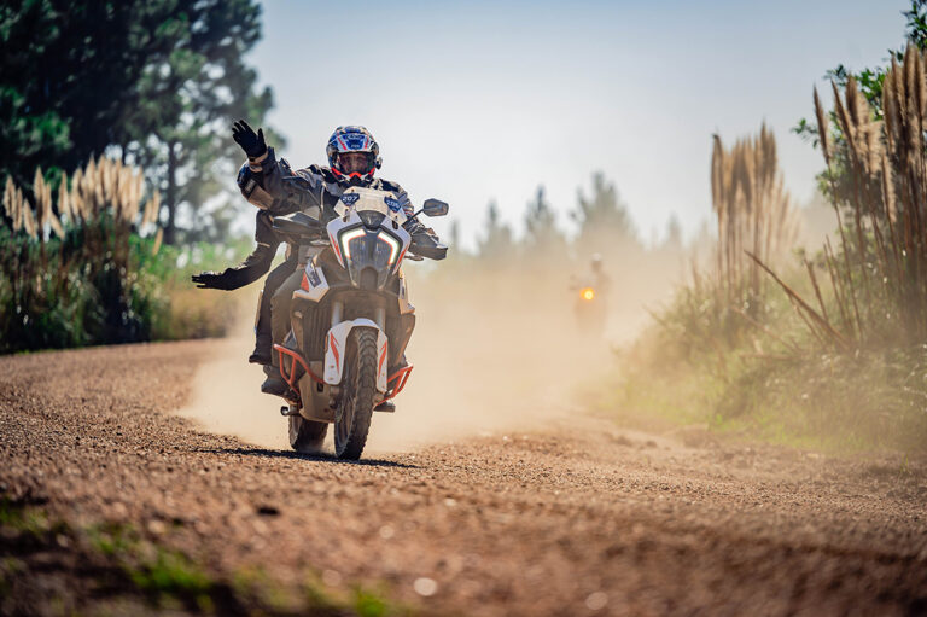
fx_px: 4503
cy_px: 308
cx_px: 464
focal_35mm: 175
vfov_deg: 7.8
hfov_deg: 11.8
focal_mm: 175
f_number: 3.2
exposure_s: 1/2500
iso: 160
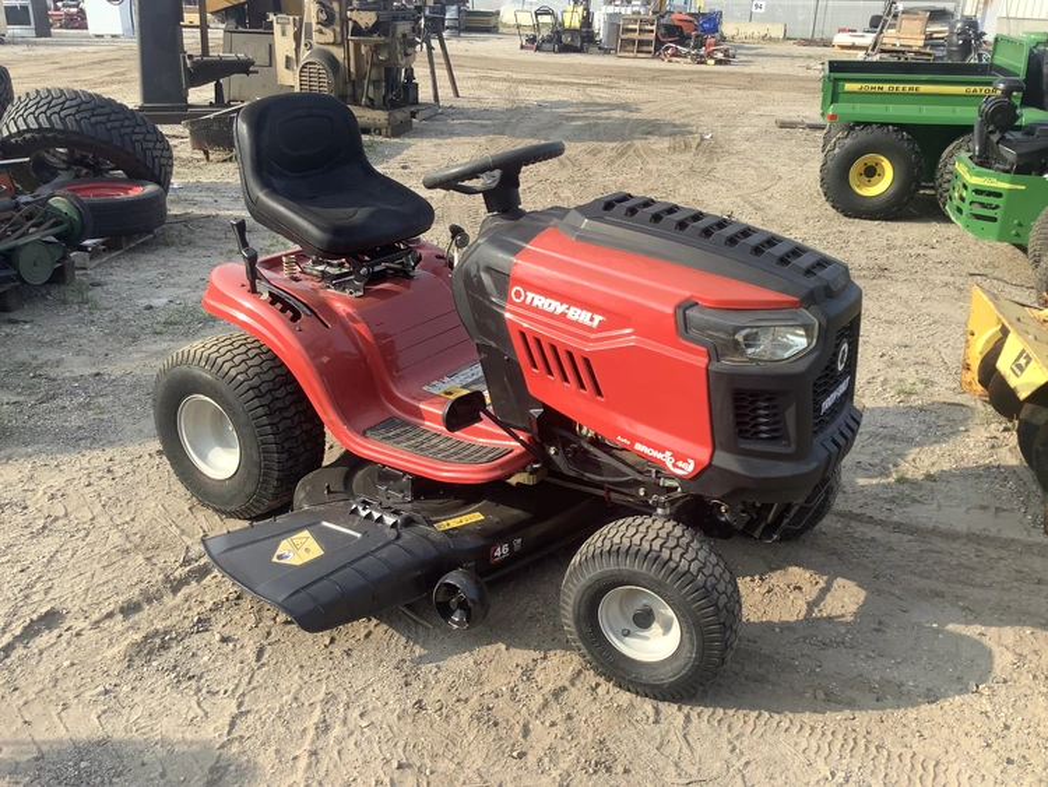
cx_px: 524
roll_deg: -3.0
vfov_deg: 45.5
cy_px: 394
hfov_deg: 58.3
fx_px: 939
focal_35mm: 31
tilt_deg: -21.7
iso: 25
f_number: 2.4
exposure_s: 1/424
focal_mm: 3.3
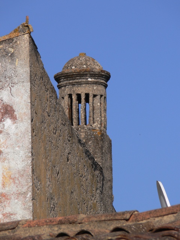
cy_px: 120
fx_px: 2912
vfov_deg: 4.7
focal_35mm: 420
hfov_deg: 3.5
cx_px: 90
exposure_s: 1/500
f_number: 6.3
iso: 80
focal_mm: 88.8
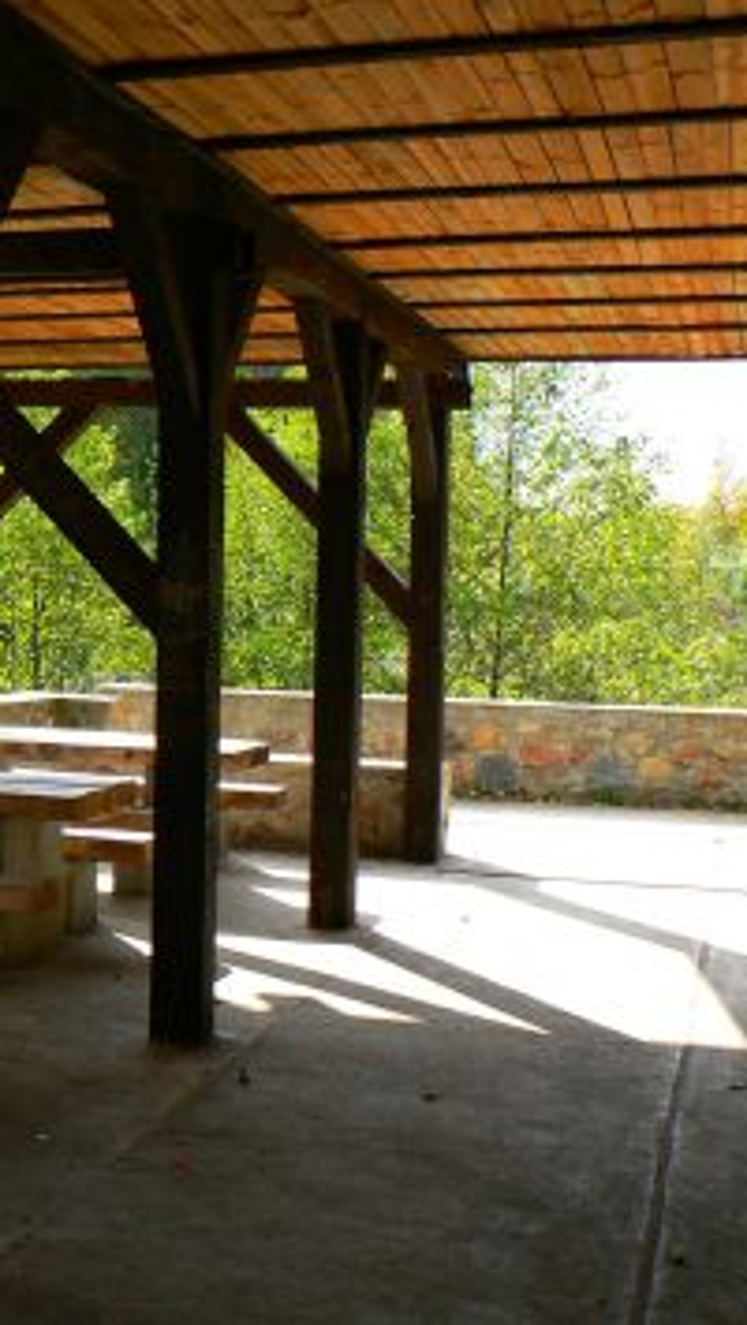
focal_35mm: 53
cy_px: 657
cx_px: -4
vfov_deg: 39.2
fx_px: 1864
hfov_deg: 21.8
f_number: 4.5
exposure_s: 1/100
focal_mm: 6
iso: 80
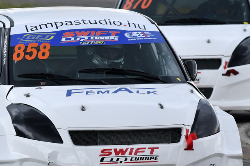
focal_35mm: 756
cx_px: 102
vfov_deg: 1.8
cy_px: 91
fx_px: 5247
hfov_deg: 2.7
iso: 640
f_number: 5.6
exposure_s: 1/1600
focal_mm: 300
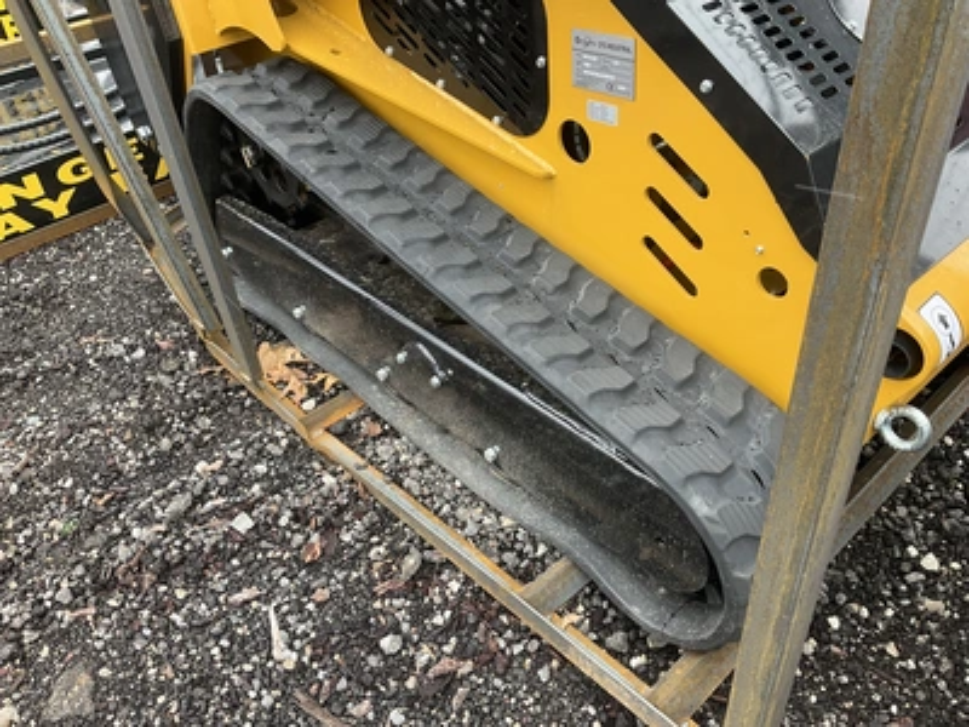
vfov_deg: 48.2
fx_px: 812
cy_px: 364
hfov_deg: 61.7
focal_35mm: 29
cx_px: 484
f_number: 1.8
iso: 32
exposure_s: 1/122
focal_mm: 3
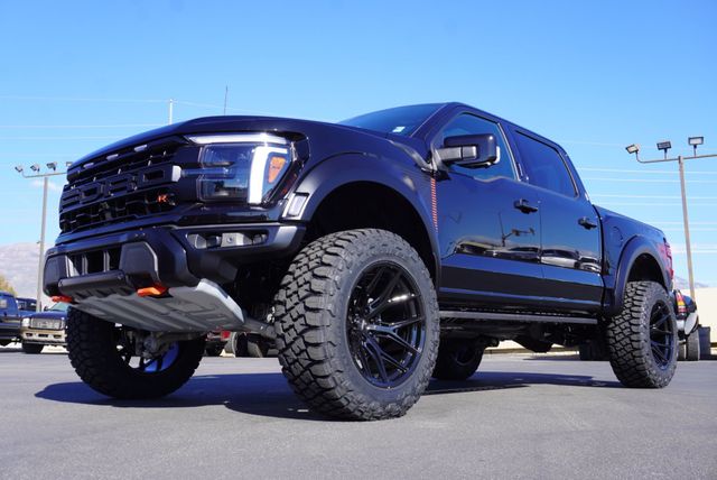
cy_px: 240
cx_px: 358
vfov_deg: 38.4
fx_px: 688
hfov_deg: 55.1
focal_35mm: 34
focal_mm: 23
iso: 100
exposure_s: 1/125
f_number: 8
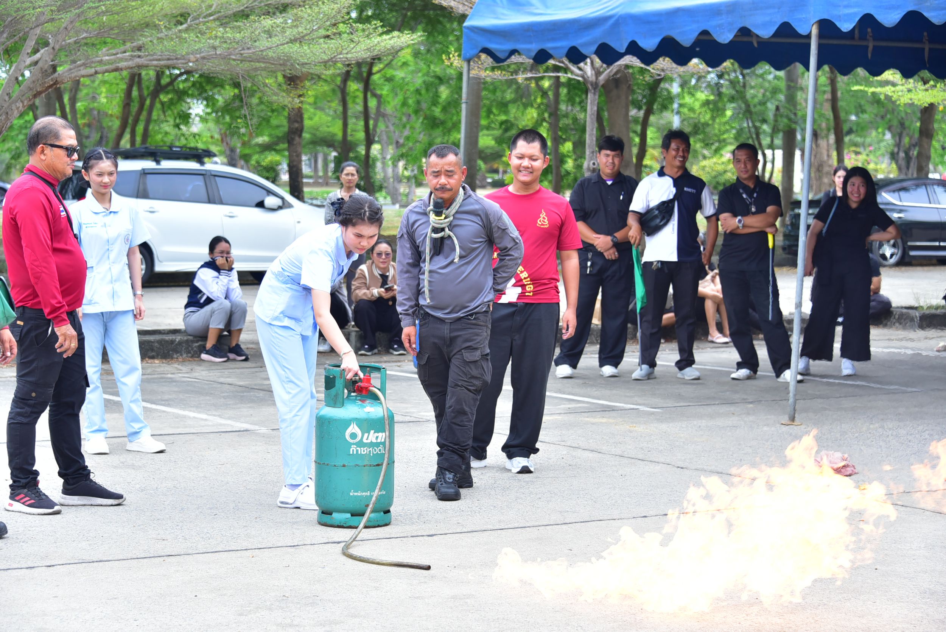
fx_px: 2234
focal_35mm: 85
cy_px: 316
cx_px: 473
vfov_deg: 16.1
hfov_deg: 23.9
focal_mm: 85
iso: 400
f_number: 5.6
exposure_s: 1/320
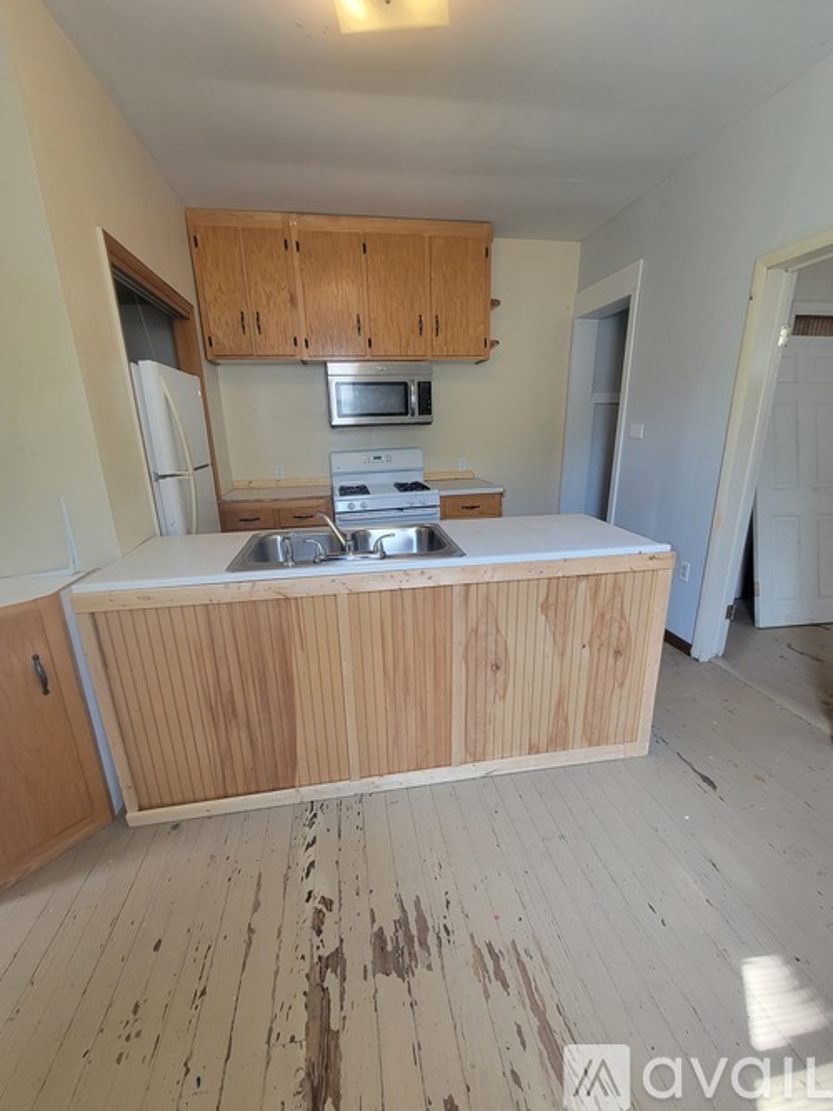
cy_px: 556
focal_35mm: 13
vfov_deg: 106.2
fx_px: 417
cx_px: 416
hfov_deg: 89.9
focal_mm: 2.2
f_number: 2.2
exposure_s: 1/60
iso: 125
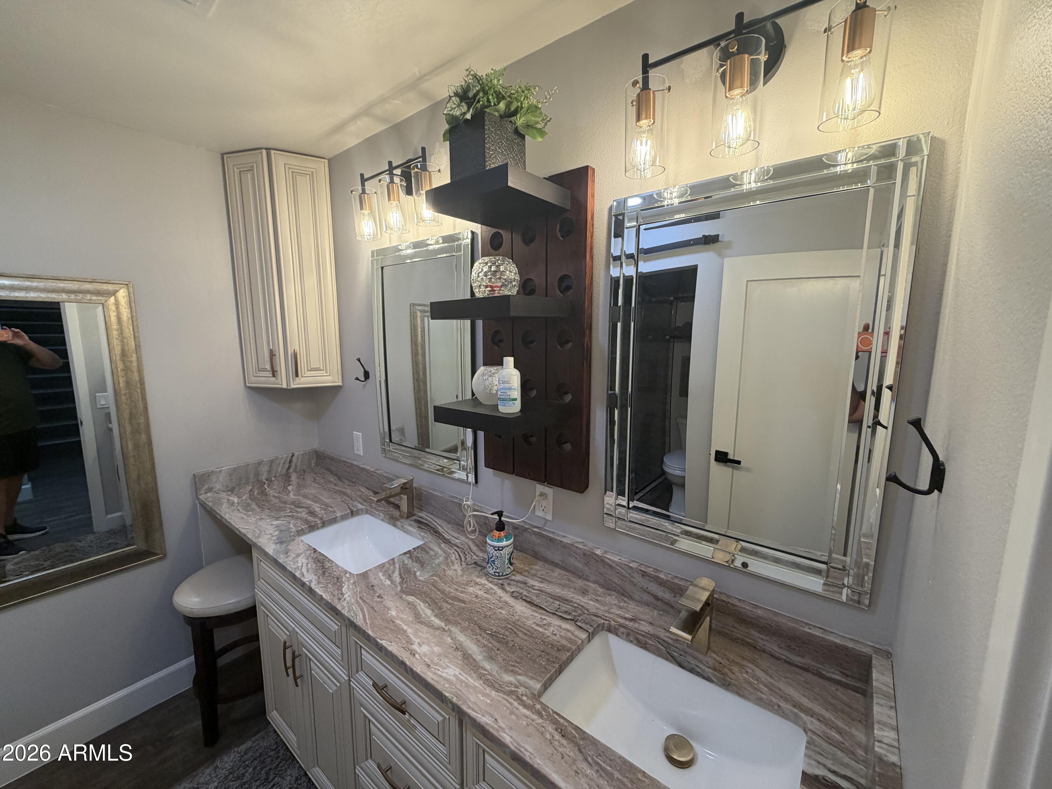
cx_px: 526
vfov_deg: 85.7
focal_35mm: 14
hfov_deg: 102.1
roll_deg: +0.2
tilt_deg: -8.2
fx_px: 425
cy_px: 394
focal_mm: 2.22
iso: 160
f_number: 2.2
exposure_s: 1/120
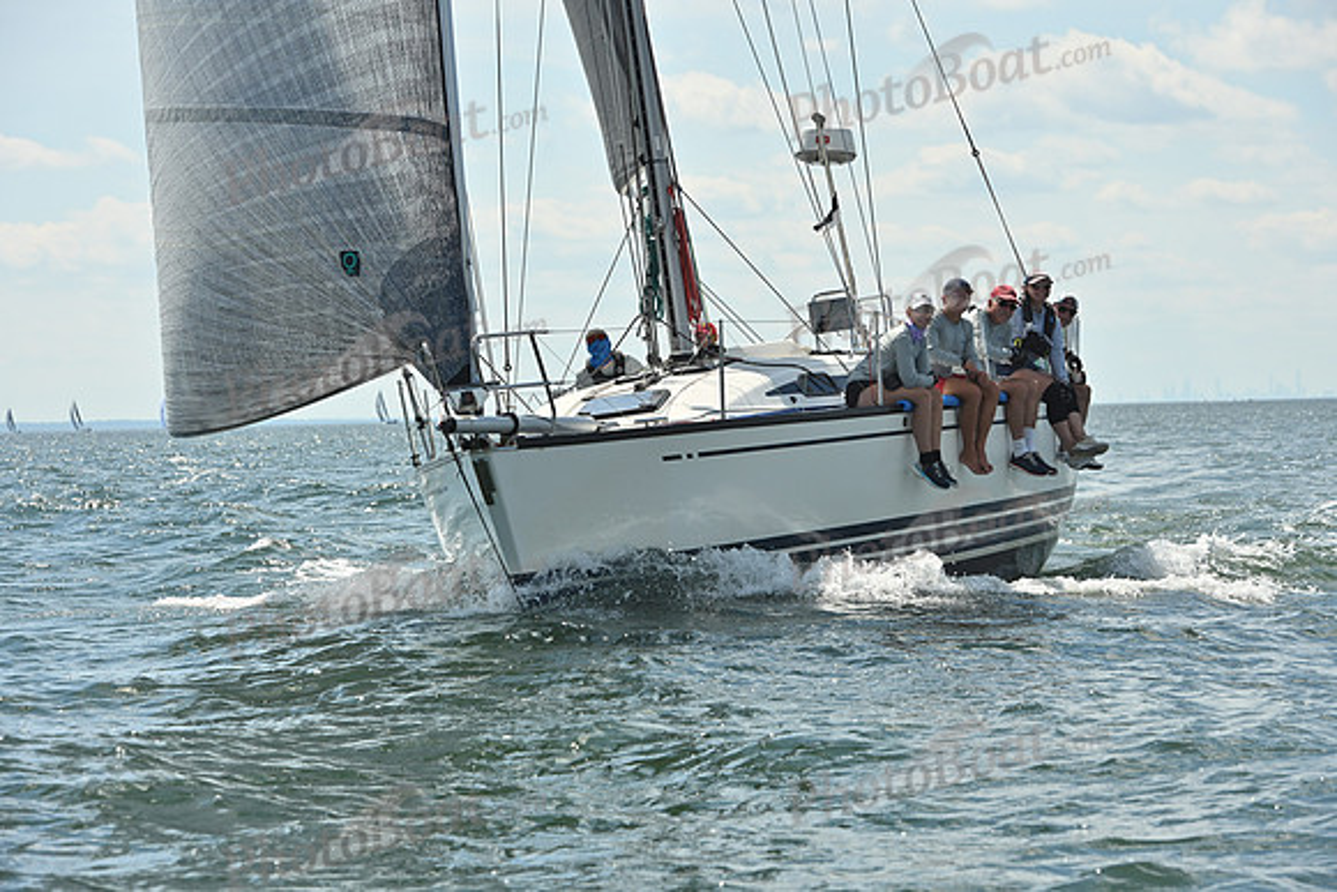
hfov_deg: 15.2
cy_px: 446
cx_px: 668
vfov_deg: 10.2
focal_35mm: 135
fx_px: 5015
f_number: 9
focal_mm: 135
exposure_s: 1/1250
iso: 250
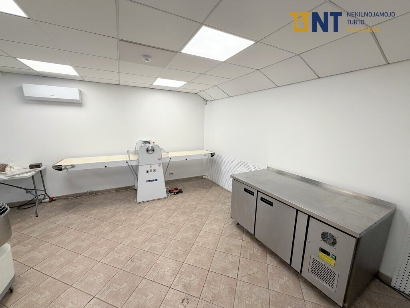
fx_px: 166
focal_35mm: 14
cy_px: 154
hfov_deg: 102.1
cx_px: 205
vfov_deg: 85.7
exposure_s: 1/100
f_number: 2.2
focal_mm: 2.22
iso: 64
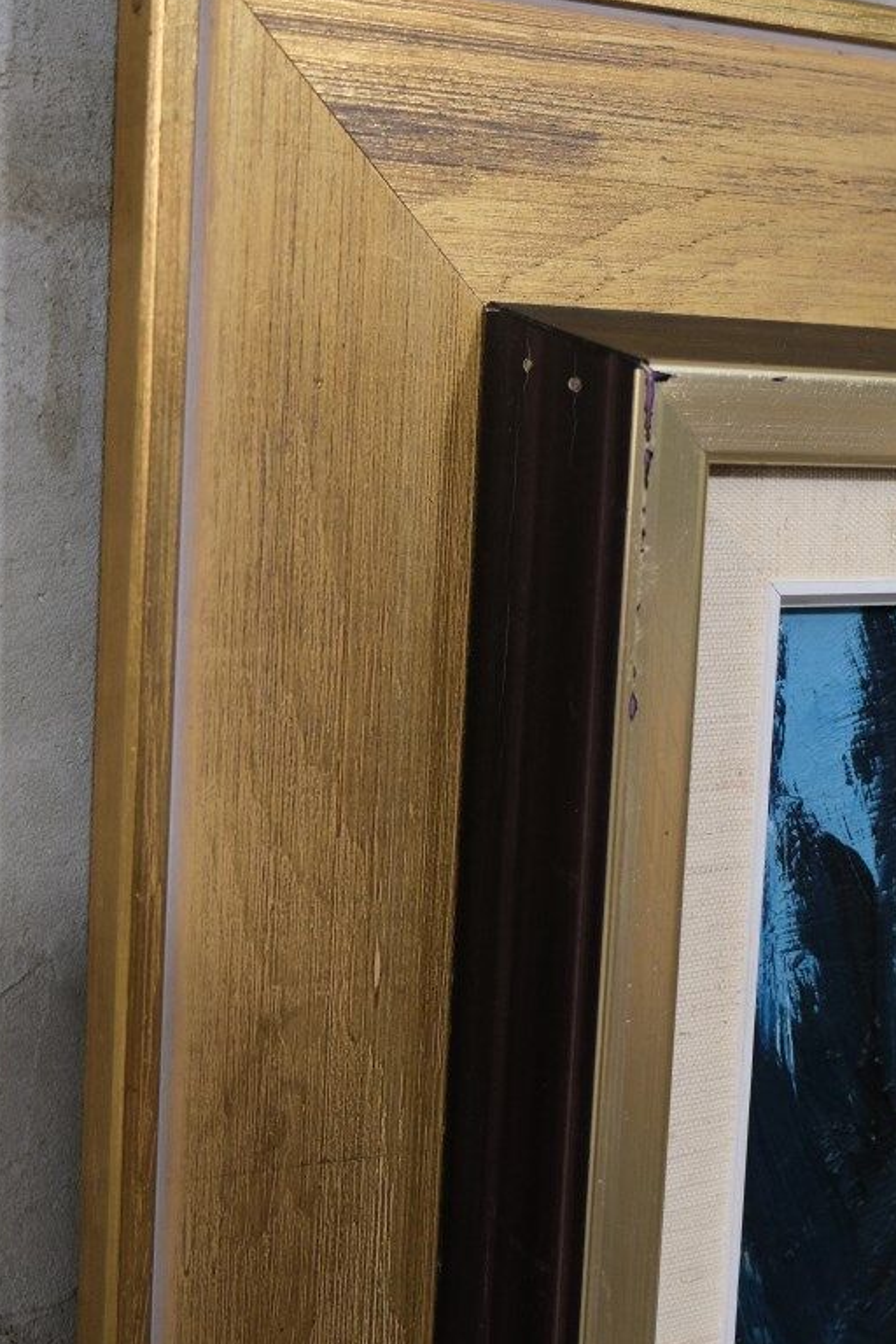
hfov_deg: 23.2
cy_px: 541
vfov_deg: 34.4
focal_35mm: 58
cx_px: 620
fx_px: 2165
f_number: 4
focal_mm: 23.5
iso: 1250
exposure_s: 1/34
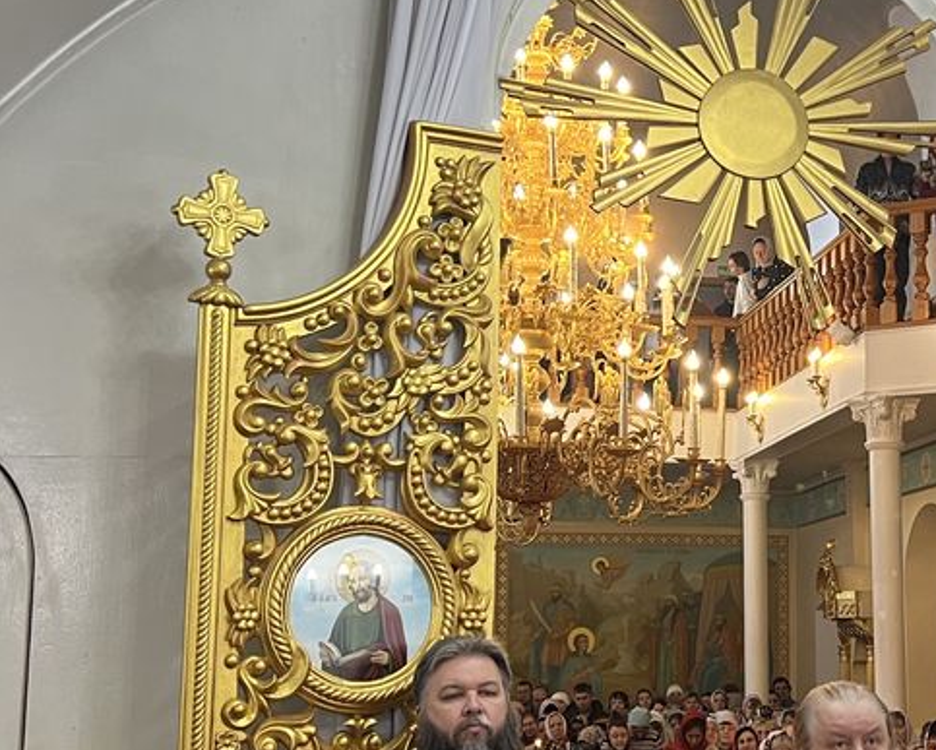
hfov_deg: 29.3
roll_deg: +1.1
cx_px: 758
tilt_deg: +7.9
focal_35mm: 63
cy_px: 428
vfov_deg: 24.2
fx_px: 1746
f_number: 1.5
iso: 100
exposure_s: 1/50
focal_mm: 5.7
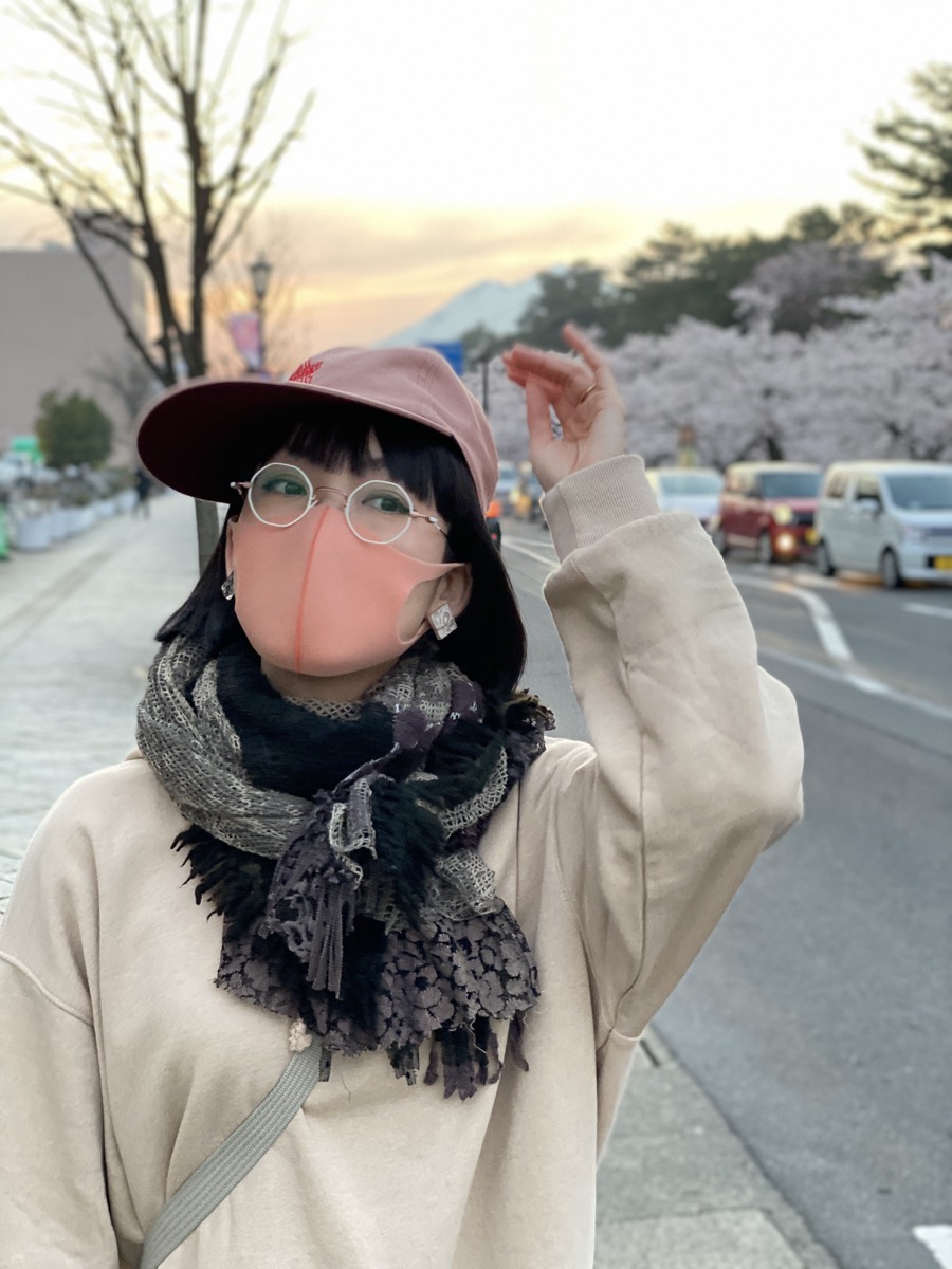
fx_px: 1907
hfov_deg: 28.0
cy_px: 634
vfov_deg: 36.8
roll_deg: +0.0
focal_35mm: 52
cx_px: 476
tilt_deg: -4.2
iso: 250
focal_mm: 6
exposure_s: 1/84
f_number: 2
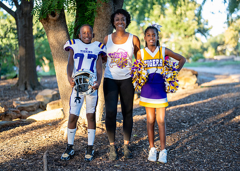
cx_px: 128
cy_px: 82
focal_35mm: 57
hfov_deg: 34.5
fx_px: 387
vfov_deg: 25.0
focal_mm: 50
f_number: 1.2
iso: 250
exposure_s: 1/400
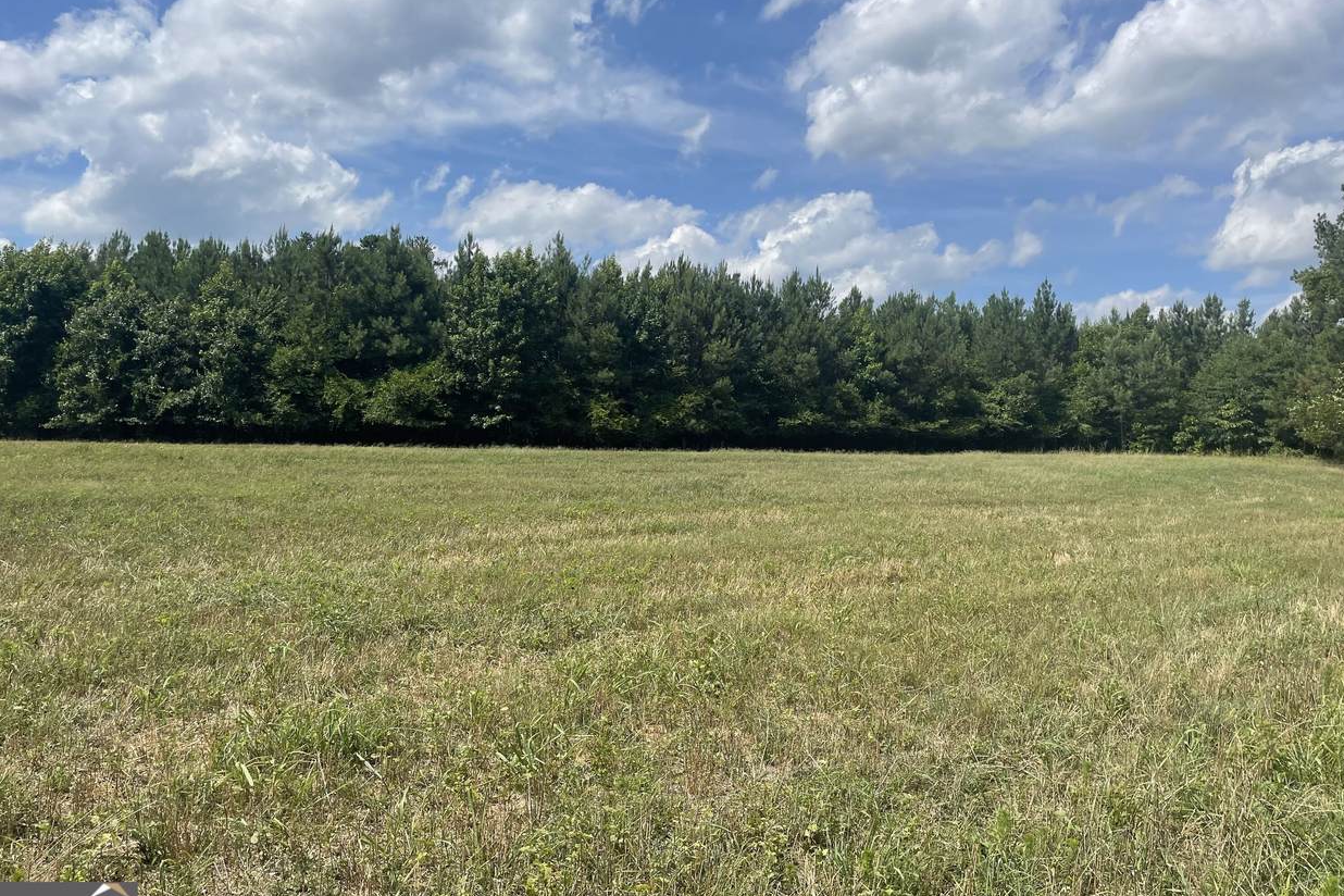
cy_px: 412
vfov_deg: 46.4
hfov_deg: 65.5
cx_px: 677
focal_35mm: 28
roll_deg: -0.8
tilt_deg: +0.9
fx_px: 1045
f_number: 1.6
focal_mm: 4.2
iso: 32
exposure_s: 1/5051
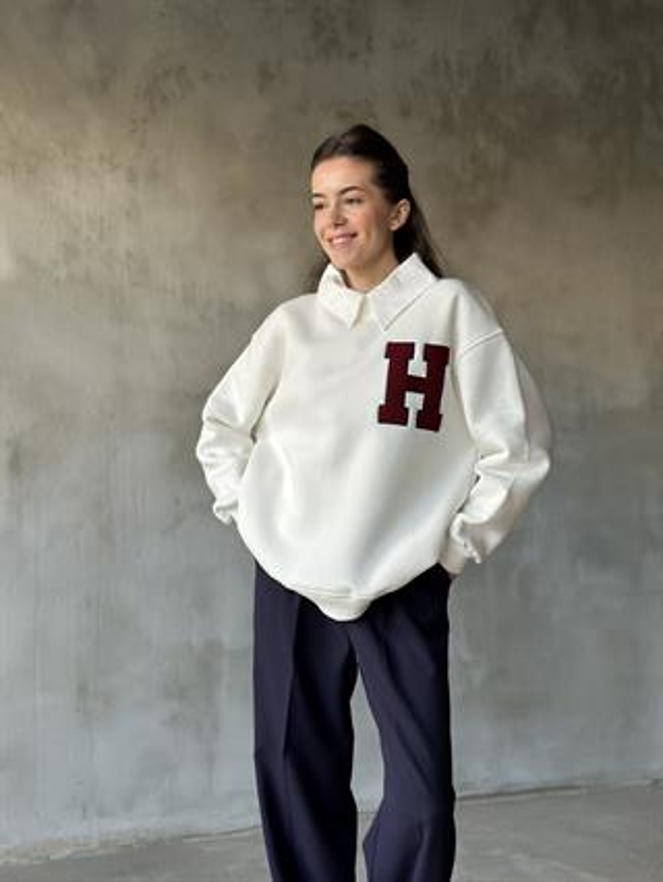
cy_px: 441
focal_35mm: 48
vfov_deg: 39.6
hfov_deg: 30.3
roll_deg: -0.8
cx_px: 332
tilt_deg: +0.7
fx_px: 1225
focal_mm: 6.86
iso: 125
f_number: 1.78
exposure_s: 1/71
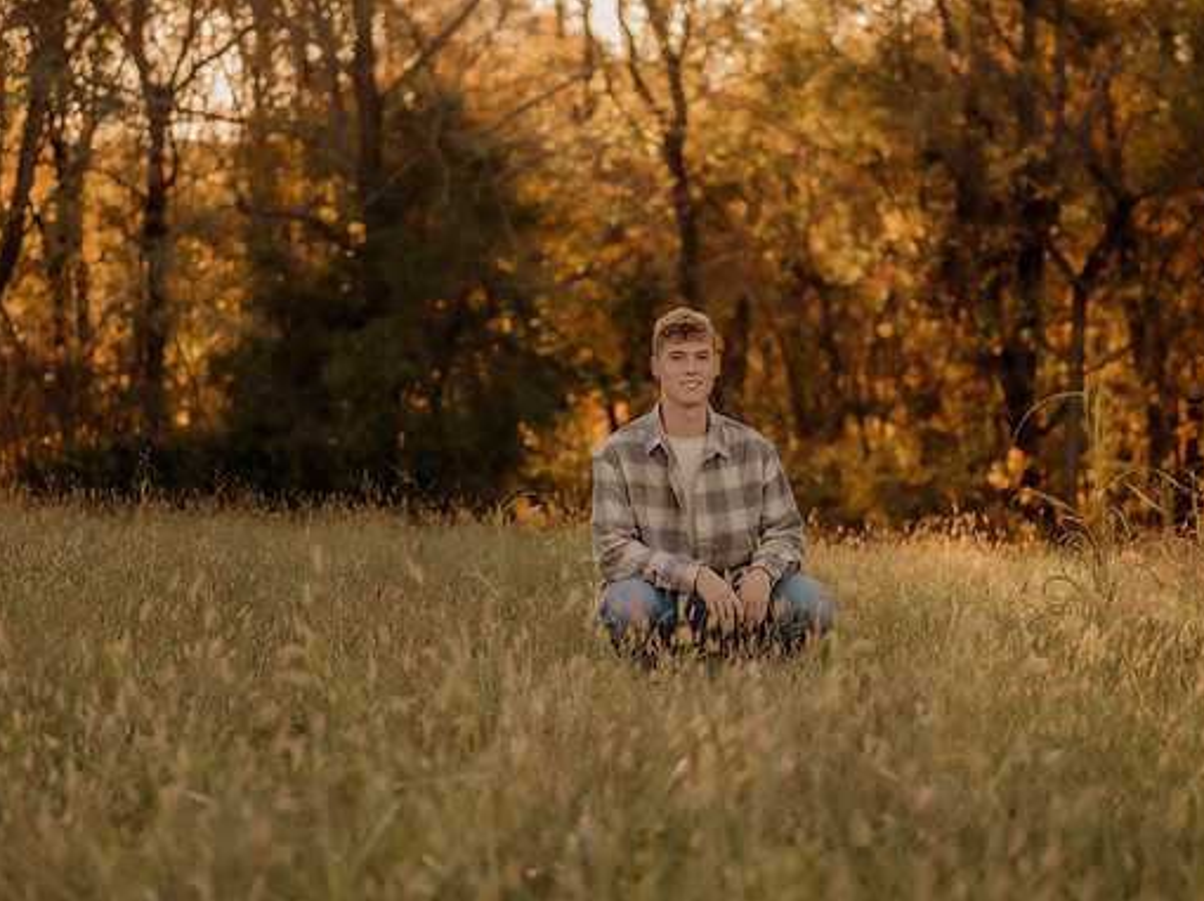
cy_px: 453
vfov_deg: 18.0
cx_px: 635
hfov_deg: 23.8
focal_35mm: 82
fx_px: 2851
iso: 250
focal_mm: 50
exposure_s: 1/1250
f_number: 1.8
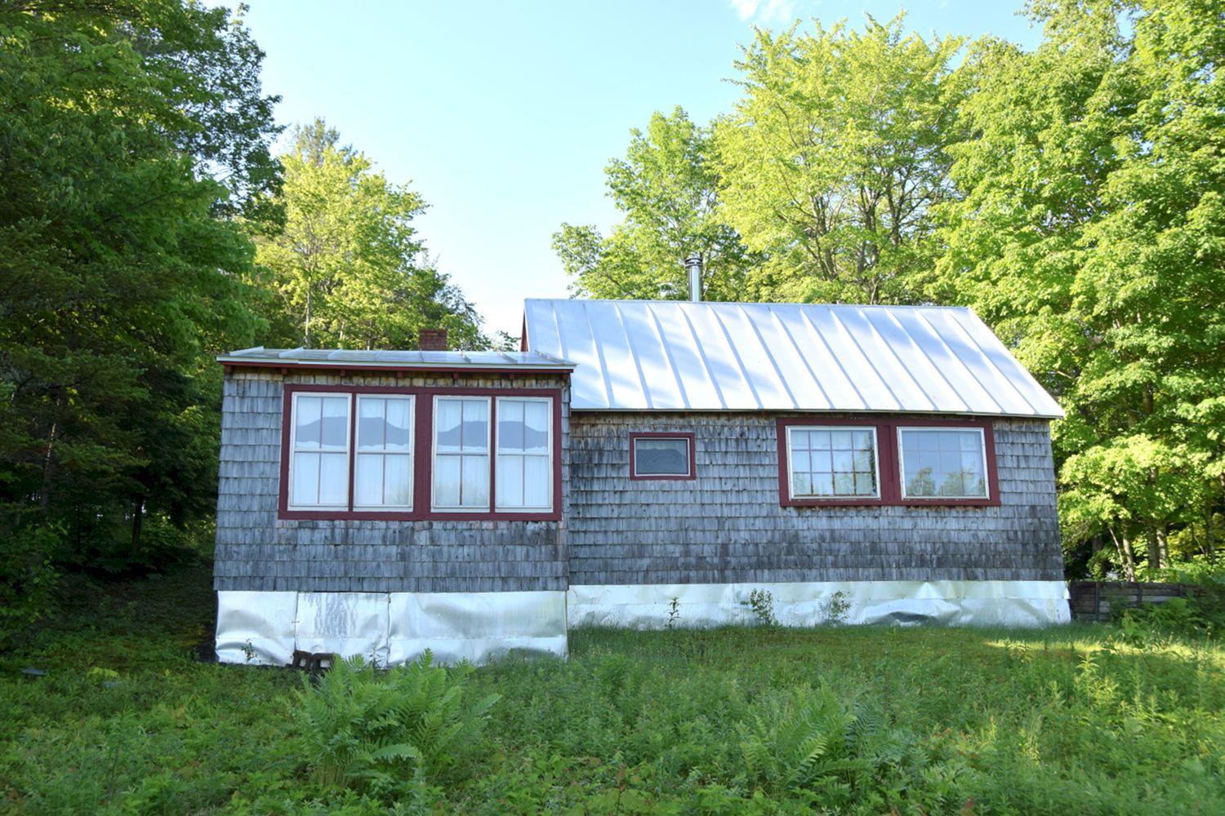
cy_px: 408
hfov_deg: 57.2
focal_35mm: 33
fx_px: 1123
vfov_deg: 40.0
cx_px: 612
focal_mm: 22
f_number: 8
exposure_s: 1/250
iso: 220
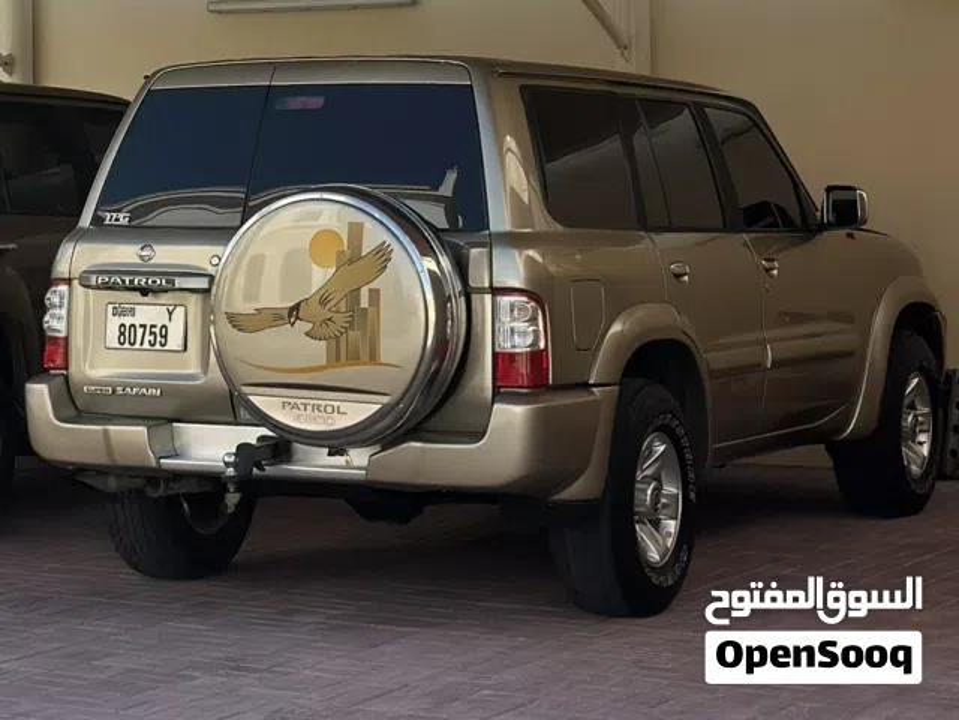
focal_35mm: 48
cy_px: 360
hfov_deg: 39.7
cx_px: 480
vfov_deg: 30.3
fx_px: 1330
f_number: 1.78
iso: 100
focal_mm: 6.86
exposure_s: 1/6623
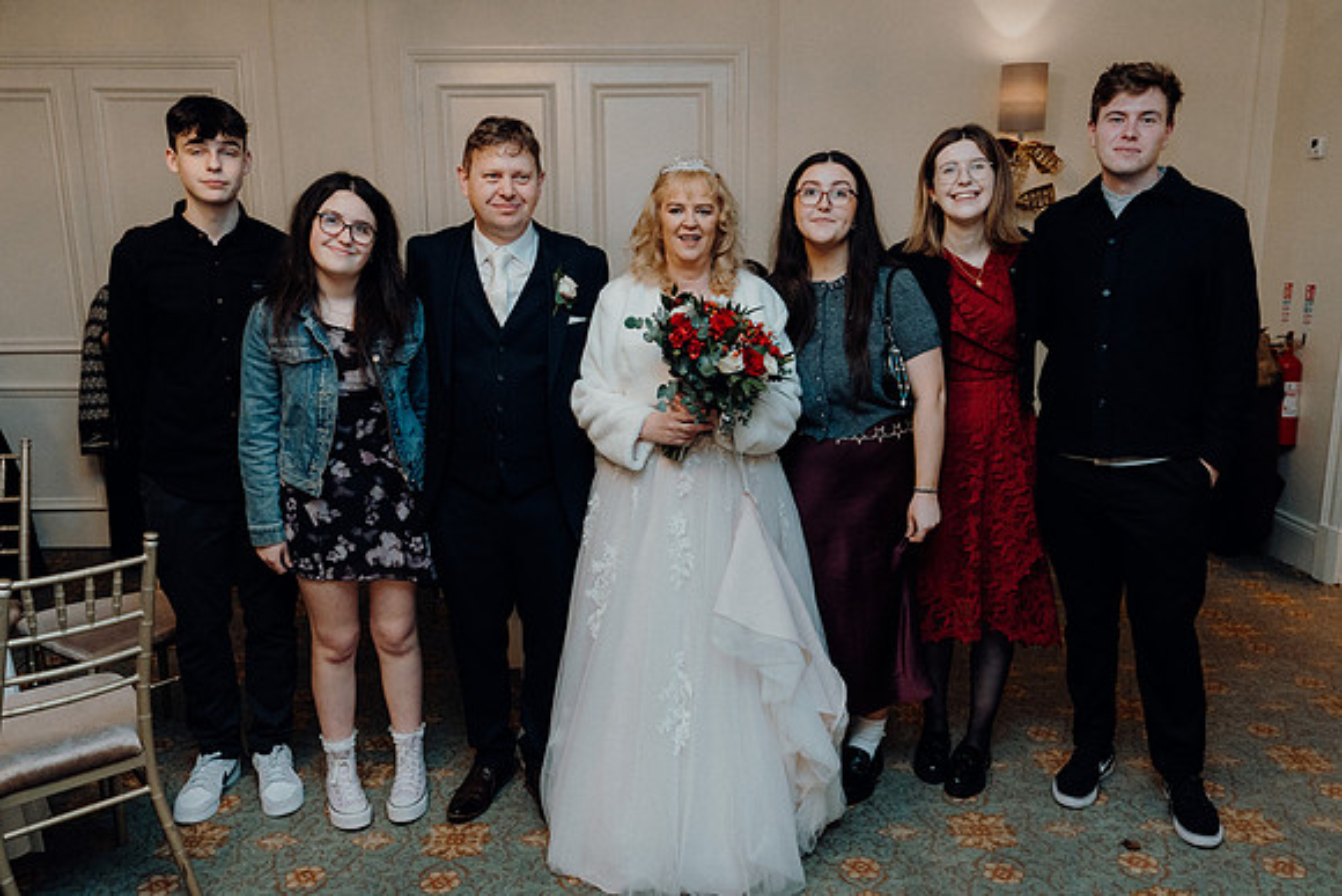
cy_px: 456
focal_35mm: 29
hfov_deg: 64.5
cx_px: 671
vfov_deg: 45.7
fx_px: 1063
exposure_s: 1/160
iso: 2500
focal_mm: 28
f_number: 3.5
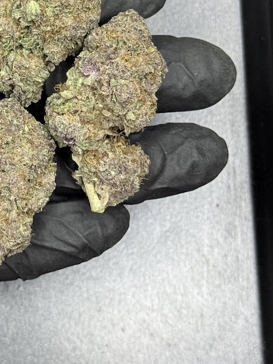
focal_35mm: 128
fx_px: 1346
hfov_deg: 11.4
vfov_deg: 15.3
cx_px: -11
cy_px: 70
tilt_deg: -83.0
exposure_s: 1/60
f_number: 1.78
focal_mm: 6.76
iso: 125
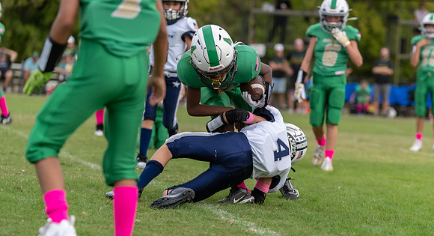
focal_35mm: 168
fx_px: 1914
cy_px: 125
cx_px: 244
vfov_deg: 7.0
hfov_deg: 12.9
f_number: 3.5
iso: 200
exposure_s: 1/1250
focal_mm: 134
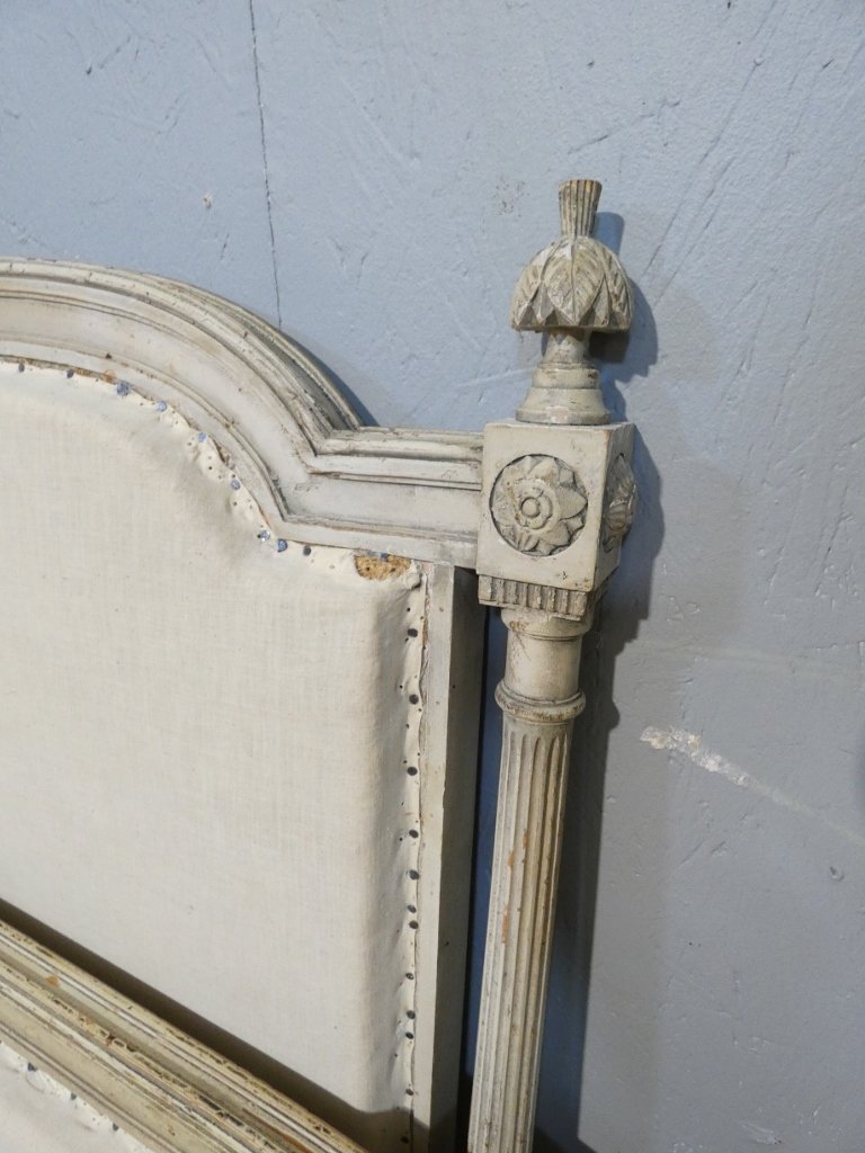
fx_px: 666
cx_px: 432
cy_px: 576
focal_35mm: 20
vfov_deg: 81.7
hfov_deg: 66.0
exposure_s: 1/125
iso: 500
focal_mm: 3.6
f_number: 2.8
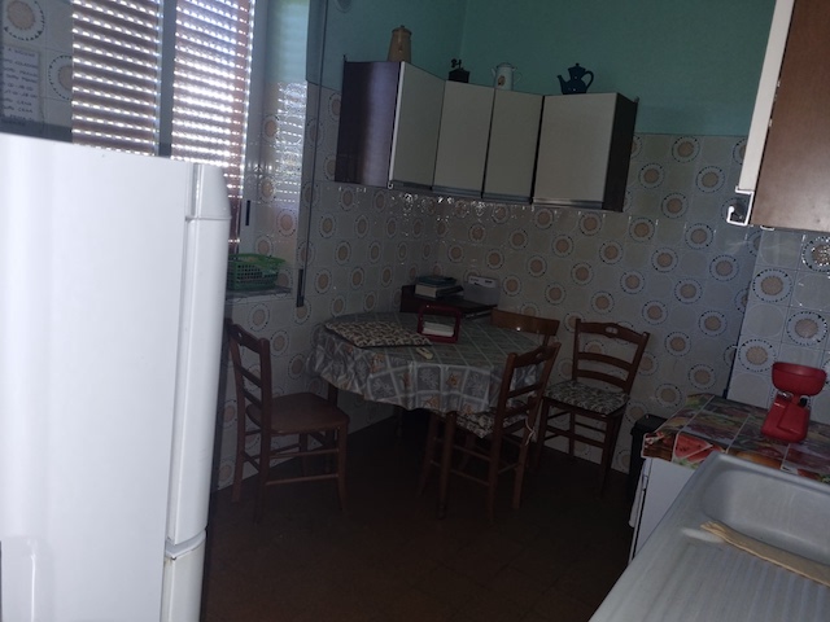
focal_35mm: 26
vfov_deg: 53.1
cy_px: 311
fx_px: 623
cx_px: 415
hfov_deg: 67.3
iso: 640
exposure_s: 1/33
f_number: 1.8
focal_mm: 5.4
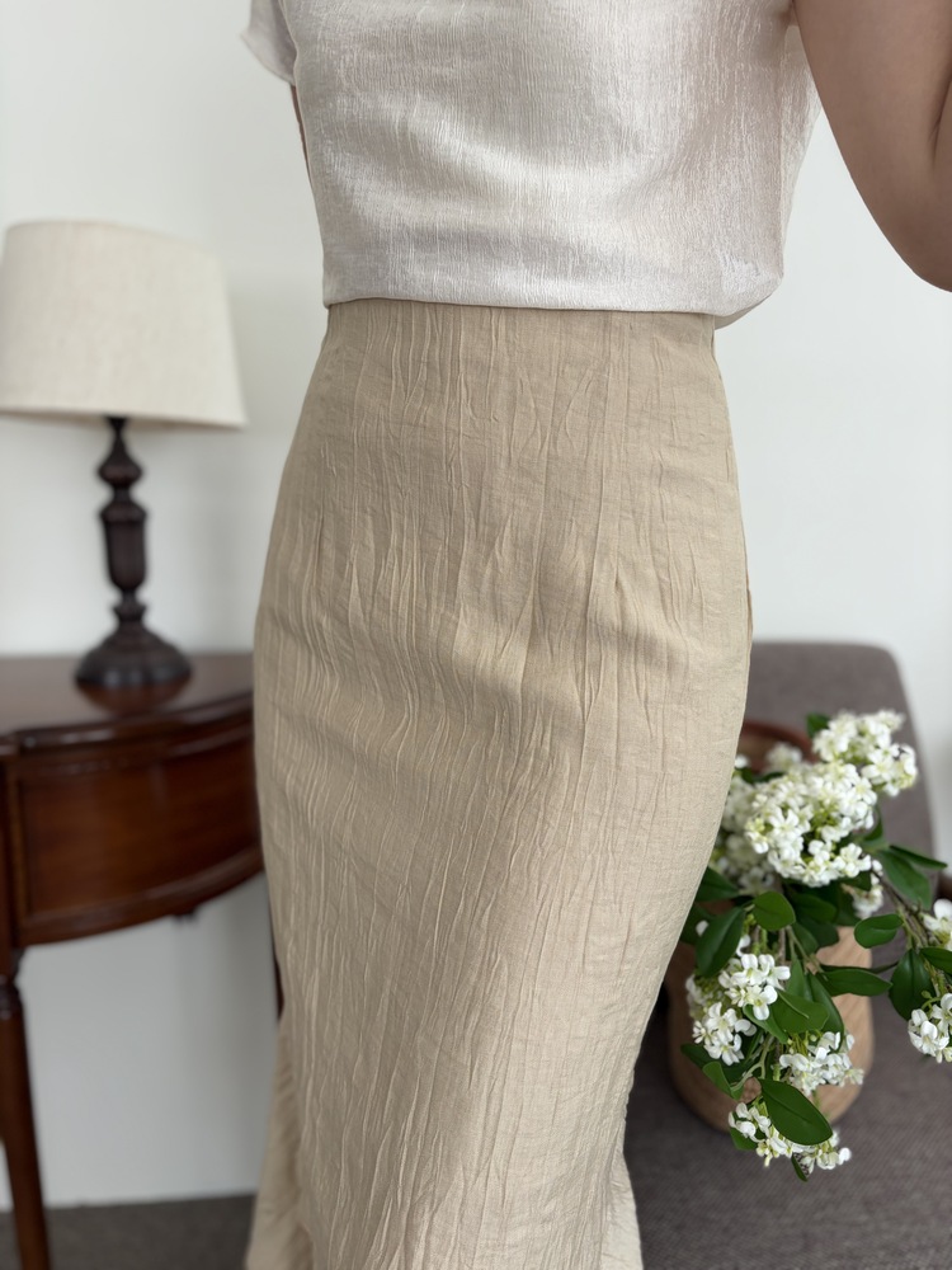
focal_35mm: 26
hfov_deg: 53.1
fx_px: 953
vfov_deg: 67.3
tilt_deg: -10.4
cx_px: 476
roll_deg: -0.4
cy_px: 635
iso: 64
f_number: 1.6
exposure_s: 1/122
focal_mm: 5.96
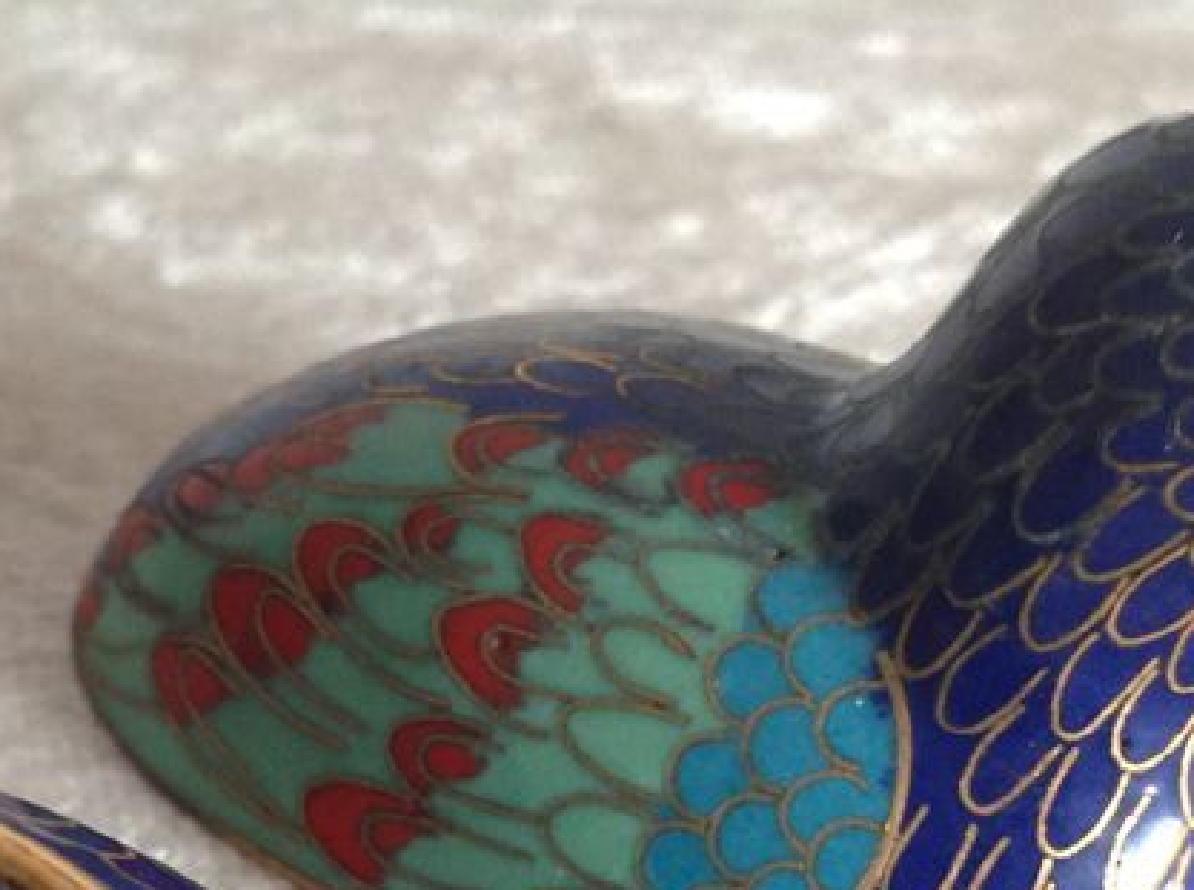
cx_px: 441
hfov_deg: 23.3
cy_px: 1060
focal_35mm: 84
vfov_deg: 16.8
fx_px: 2892
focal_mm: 4.28
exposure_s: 1/15
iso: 125
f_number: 2.4
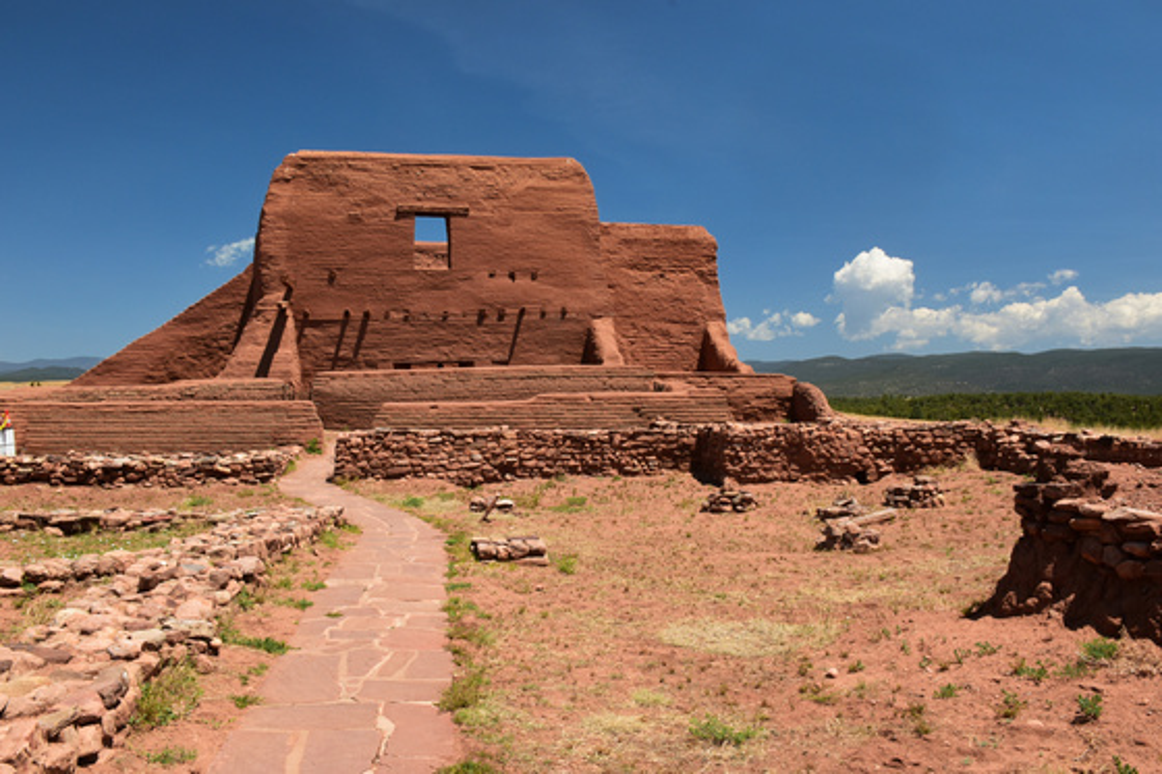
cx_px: 581
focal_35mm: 33
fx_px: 1065
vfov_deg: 39.9
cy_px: 387
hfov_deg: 57.2
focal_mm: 22
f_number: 18
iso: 320
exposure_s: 1/100
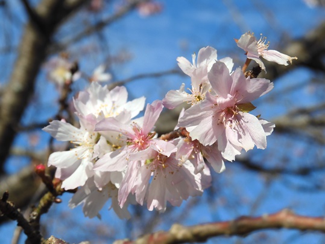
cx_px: 162
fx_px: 657
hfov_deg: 27.8
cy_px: 122
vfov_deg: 21.0
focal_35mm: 70
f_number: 4.5
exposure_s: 1/1000
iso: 100
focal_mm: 12.5
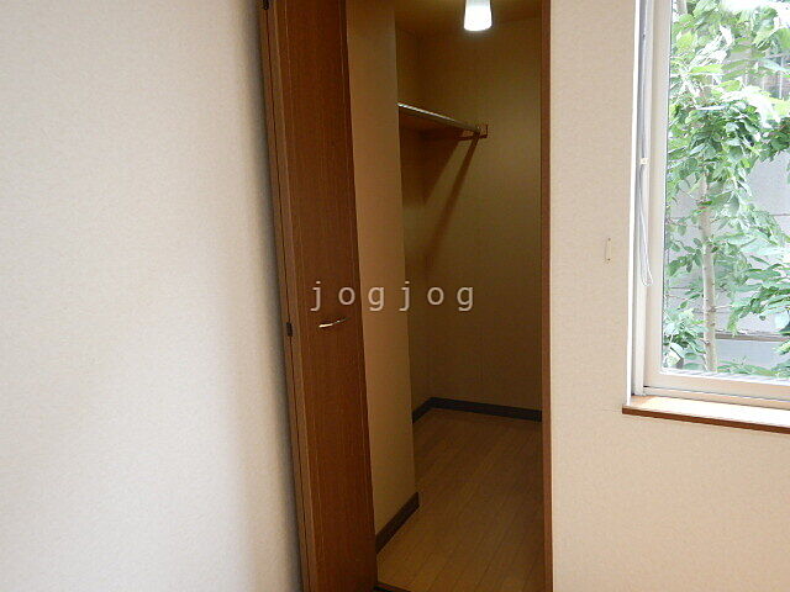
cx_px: 395
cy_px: 296
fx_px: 548
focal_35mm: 24
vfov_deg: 56.8
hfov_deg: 71.6
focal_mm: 4.3
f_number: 2.8
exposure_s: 1/30
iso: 160
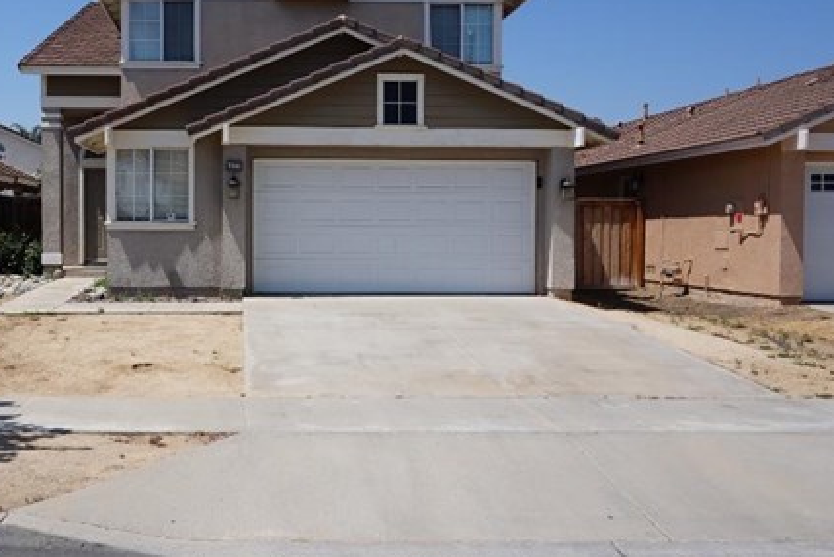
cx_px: 254
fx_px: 834
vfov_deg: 36.9
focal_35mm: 36
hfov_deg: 51.7
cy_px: 249
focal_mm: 16
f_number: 14
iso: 100
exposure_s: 1/125
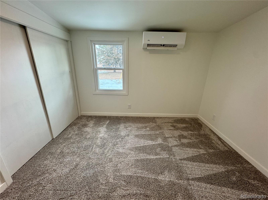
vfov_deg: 85.6
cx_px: 134
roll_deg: -0.2
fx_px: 108
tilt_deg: -18.3
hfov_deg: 102.1
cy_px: 100
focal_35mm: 14
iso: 160
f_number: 2.2
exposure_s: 1/120
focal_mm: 2.22
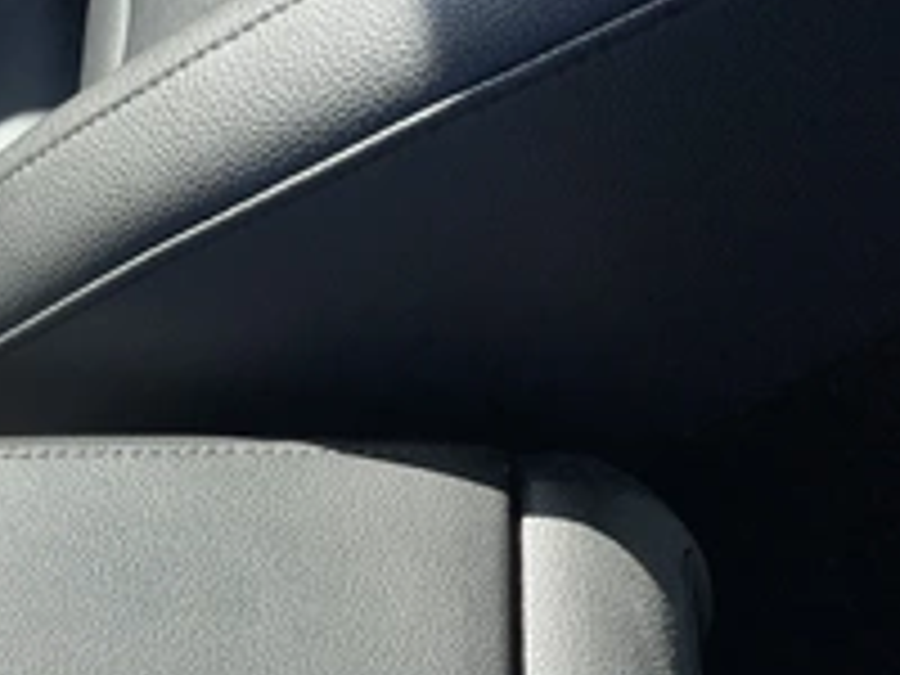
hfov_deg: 31.8
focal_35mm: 58
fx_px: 1508
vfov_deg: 24.2
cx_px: 108
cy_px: 657
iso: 25
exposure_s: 1/469
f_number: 1.8
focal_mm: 3
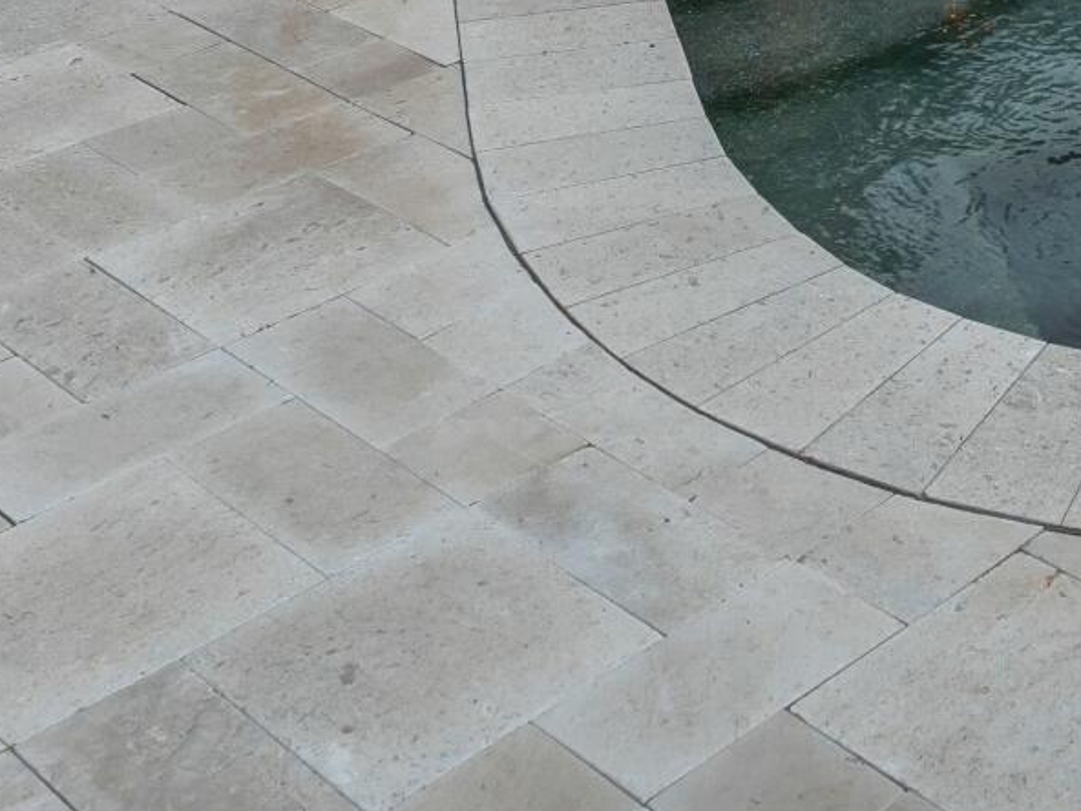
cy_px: -909
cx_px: 1076
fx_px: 2436
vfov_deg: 14.8
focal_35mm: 78
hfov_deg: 24.0
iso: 800
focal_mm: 16
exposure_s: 1/320
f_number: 7.1
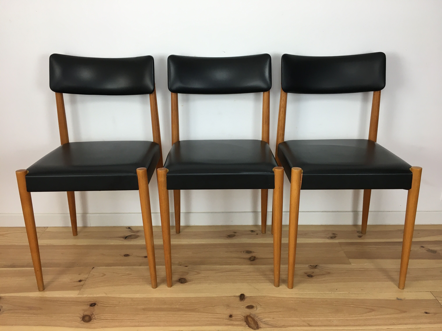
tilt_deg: -19.4
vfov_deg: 48.2
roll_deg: +0.8
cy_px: 166
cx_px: 221
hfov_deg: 61.7
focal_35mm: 29
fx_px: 370
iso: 32
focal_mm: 4.15
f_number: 2.2
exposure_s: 1/33
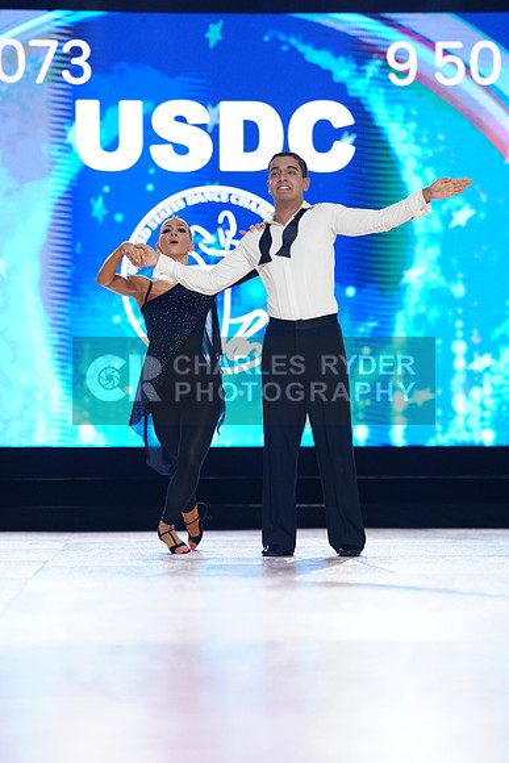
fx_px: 2543
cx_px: 254
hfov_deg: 11.4
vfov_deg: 17.1
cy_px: 382
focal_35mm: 120
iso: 2000
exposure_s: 1/500
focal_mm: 120
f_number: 2.8
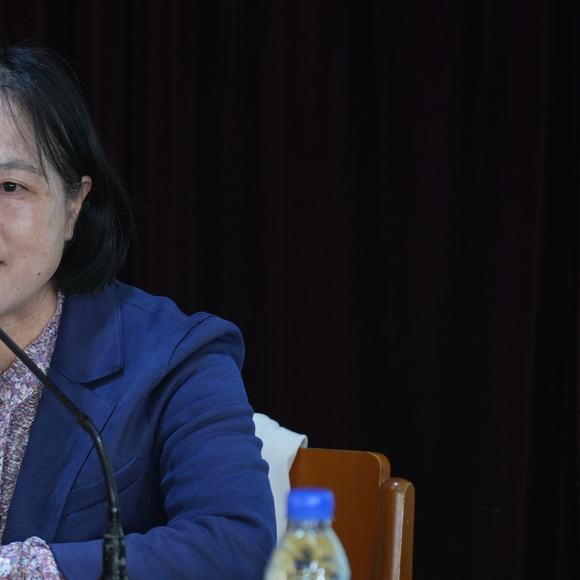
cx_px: 41
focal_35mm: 223
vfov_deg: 7.8
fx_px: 4227
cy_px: 405
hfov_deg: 7.8
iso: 1250
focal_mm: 105
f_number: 4
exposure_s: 1/100
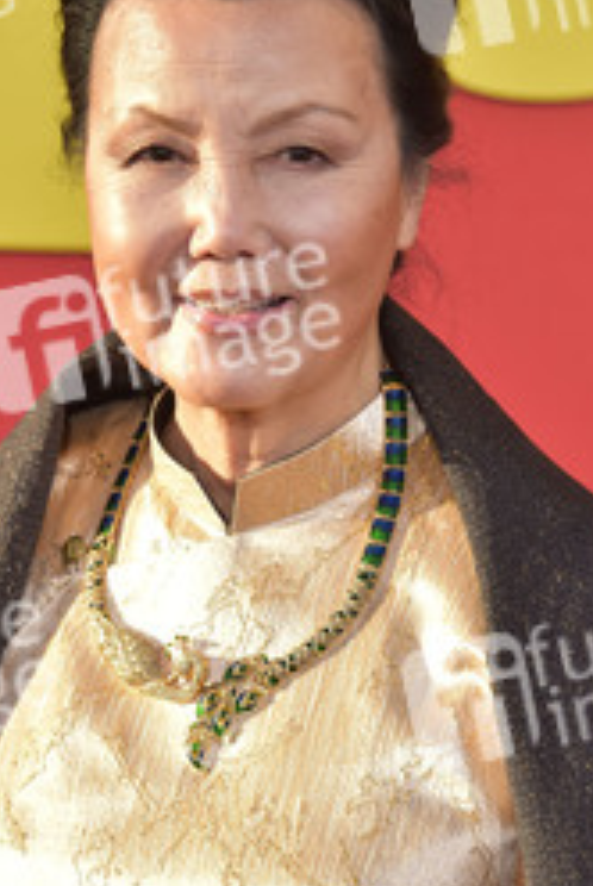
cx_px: 263
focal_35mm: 274
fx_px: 6751
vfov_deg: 7.5
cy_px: 507
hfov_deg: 5.0
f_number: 6.3
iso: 1250
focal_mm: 170
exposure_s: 1/1250
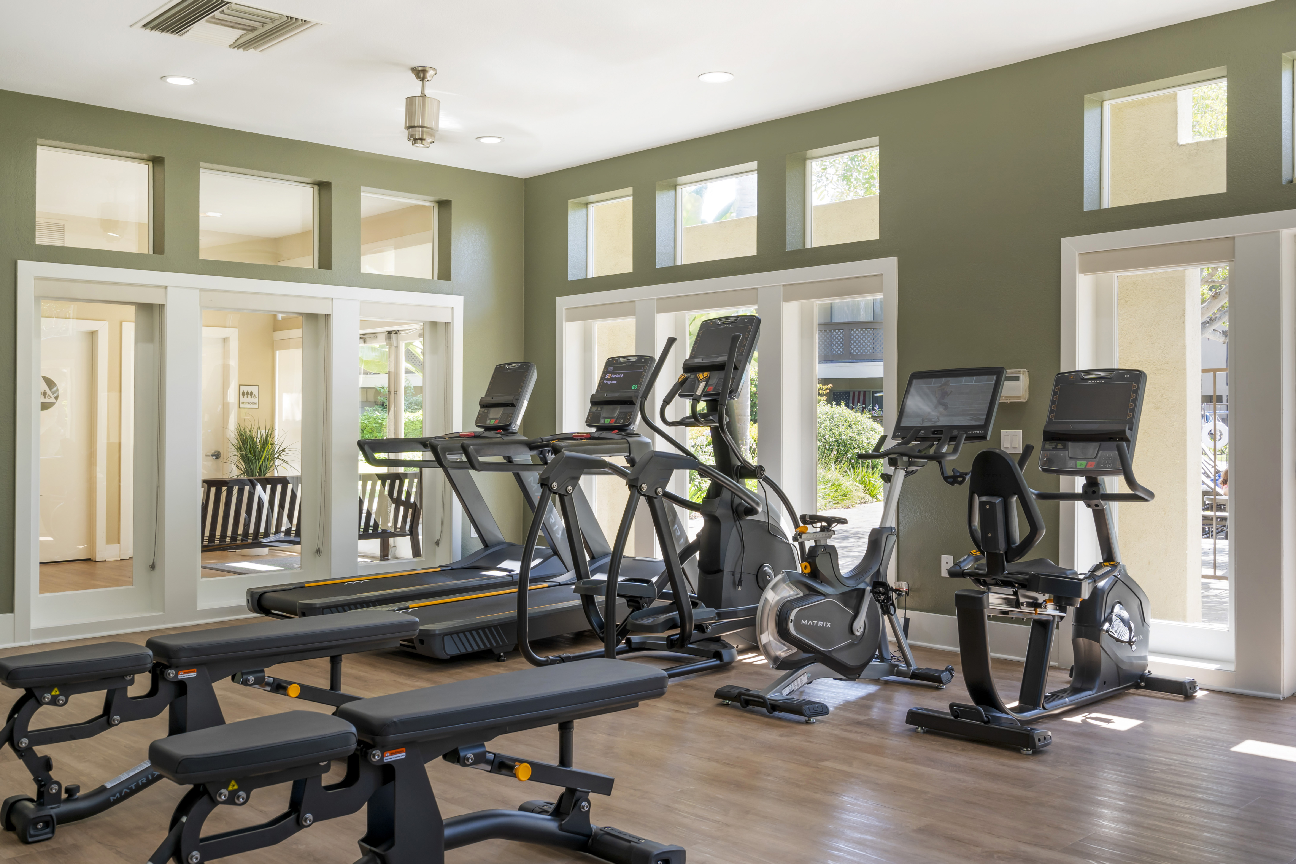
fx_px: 1188
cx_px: 648
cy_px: 432
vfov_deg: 40.0
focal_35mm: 33
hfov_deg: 57.2
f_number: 10
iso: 400
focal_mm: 33
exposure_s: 1/10
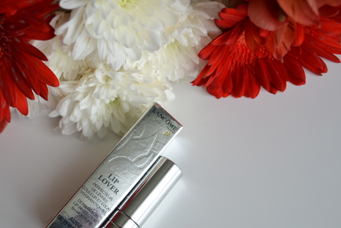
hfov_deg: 38.6
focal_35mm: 51
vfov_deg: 26.3
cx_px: 126
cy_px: 159
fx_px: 483
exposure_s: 1/50
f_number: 4
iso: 400
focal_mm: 24
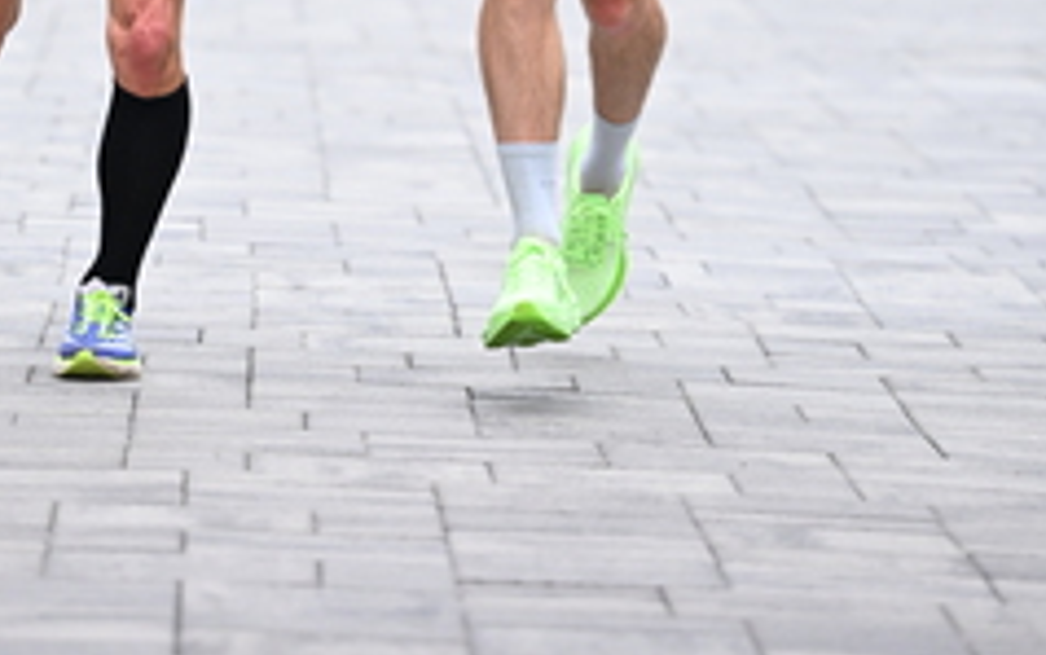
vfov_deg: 3.5
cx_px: 323
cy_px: -268
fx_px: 10752
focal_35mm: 377
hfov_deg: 5.6
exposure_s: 1/1250
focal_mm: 160
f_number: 2.8
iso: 1250
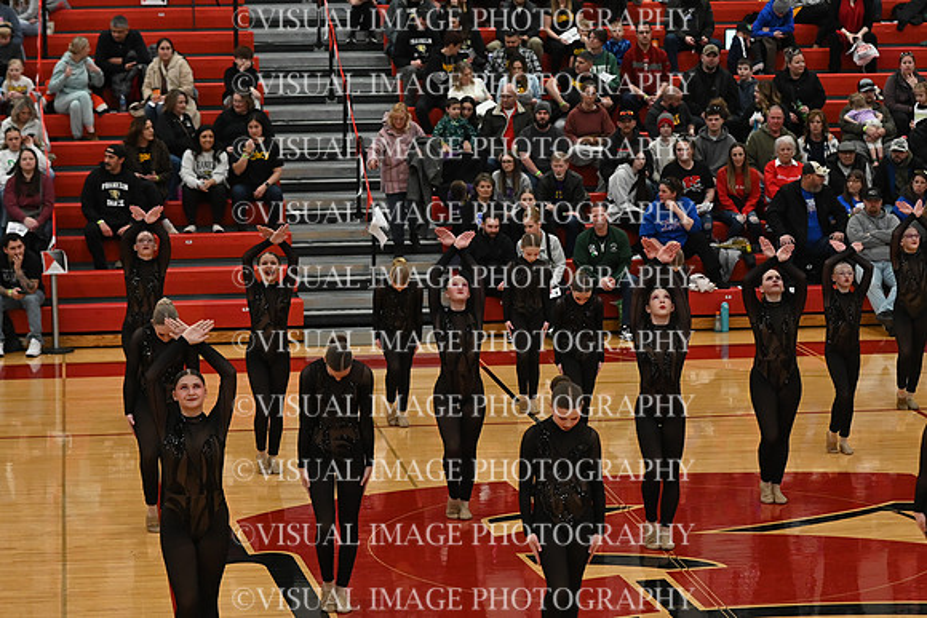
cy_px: 309
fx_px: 2704
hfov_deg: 19.5
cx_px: 464
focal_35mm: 105
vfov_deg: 13.0
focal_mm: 70
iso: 3200
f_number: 4
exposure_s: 1/400
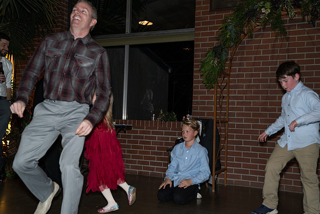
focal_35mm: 41
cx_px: 160
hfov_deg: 47.4
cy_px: 107
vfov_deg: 32.6
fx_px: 365
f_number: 2.8
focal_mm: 41
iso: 1600
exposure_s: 1/250
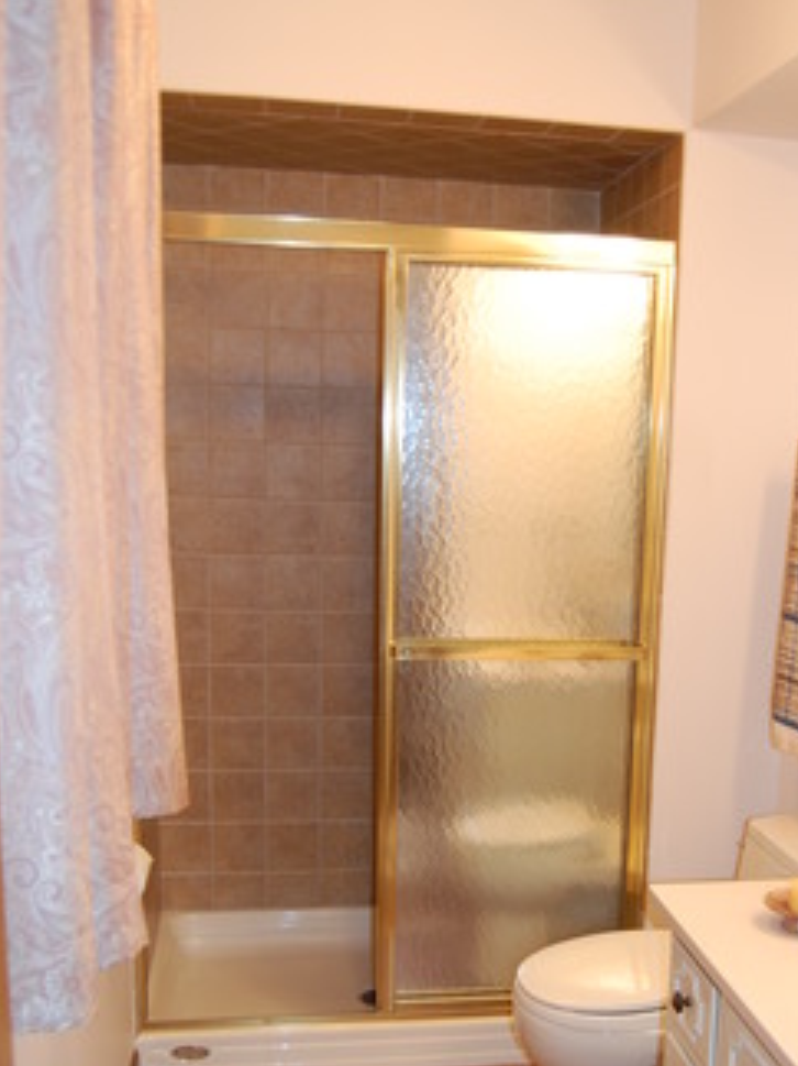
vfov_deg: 45.8
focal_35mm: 41
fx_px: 1252
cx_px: 493
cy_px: 647
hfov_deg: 35.2
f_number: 3.5
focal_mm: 19
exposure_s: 1/60
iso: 400
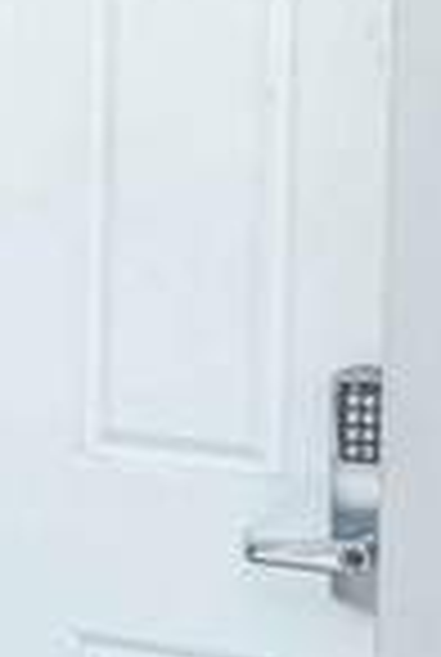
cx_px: 122
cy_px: 146
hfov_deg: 11.6
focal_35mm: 118
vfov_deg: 17.2
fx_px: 2158
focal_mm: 24
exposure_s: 1/200
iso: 400
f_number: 7.1
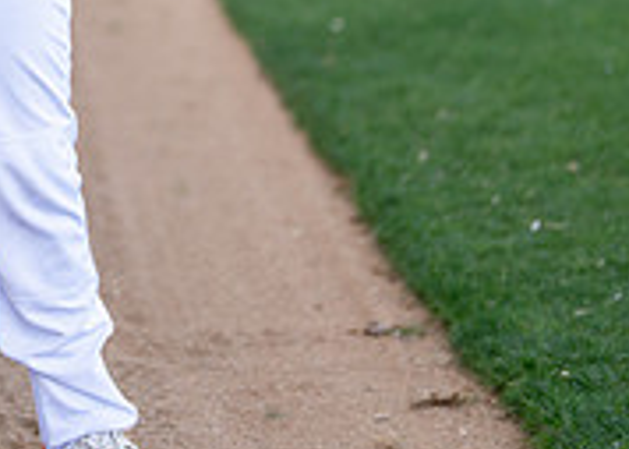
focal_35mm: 183
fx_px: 3268
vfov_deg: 7.8
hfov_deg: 10.8
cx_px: -95
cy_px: -152
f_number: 1.2
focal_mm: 50
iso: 125
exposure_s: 1/2000
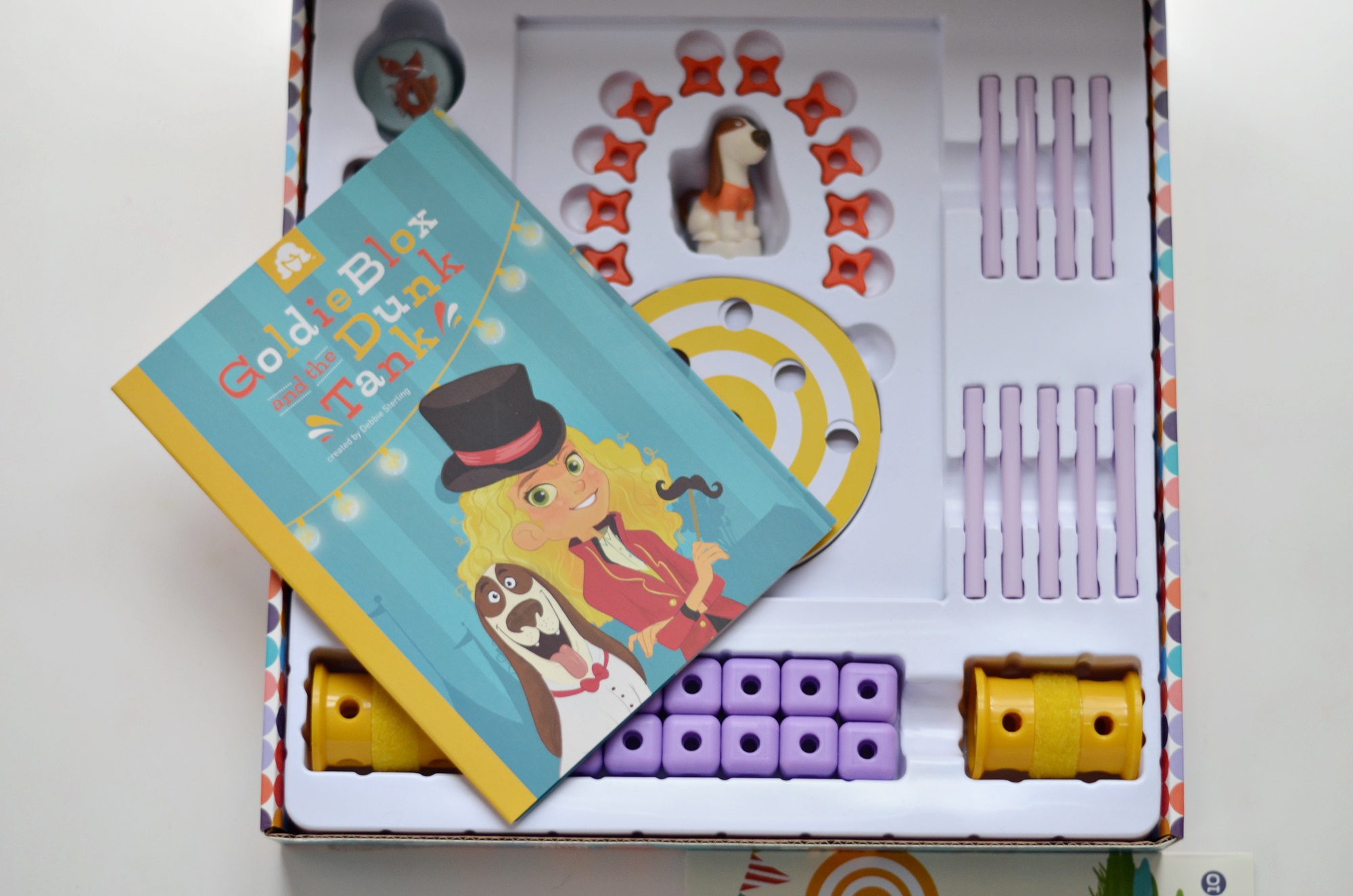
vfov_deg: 18.1
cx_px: 676
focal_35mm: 75
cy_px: 448
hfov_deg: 27.0
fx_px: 2813
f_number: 1.8
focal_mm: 50
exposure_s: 1/80
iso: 320
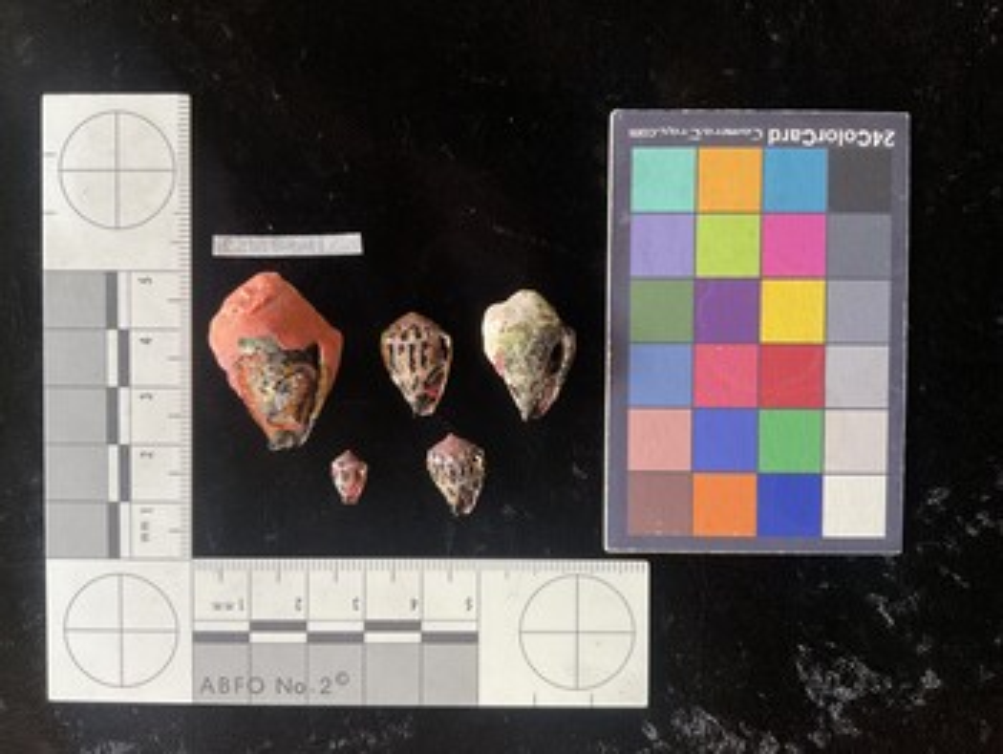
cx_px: 502
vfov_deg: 48.3
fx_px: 841
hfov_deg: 61.6
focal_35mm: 29
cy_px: 377
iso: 80
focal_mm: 3
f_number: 1.8
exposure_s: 1/60
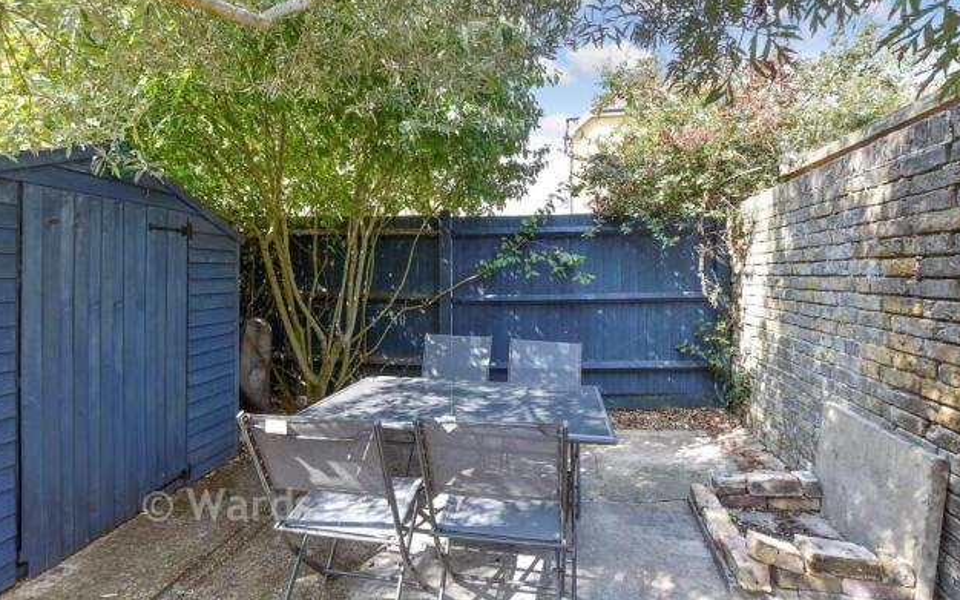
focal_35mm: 16
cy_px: 275
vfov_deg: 71.1
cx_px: 468
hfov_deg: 97.8
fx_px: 419
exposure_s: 1/80
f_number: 6.3
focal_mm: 10
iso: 160
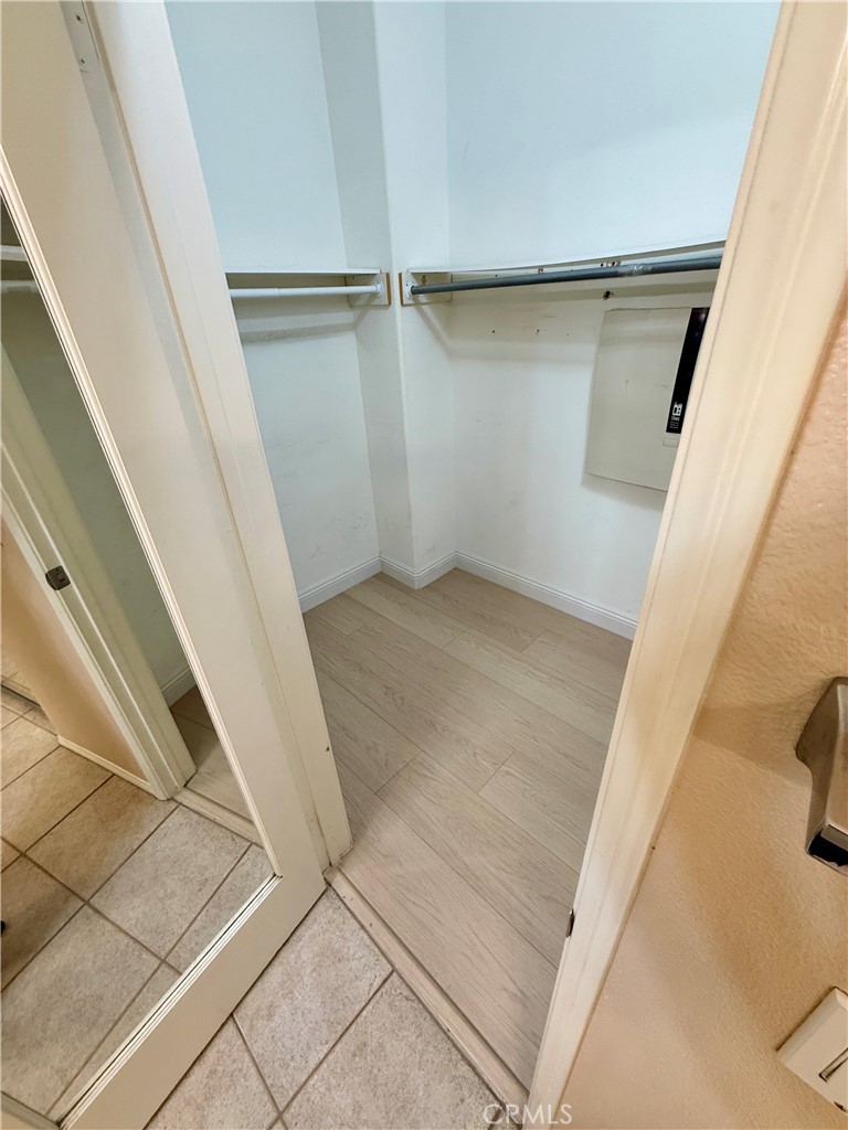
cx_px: 424
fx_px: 457
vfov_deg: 102.1
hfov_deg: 85.7
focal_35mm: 14
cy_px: 565
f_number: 2.2
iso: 200
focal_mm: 2.22
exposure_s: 1/120
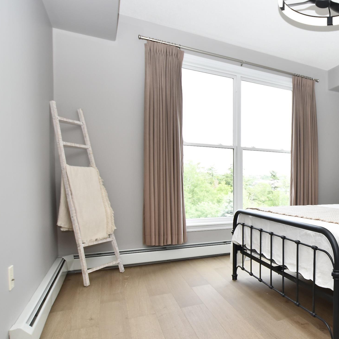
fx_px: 288
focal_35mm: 26
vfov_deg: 60.6
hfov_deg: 51.3
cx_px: 324
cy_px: 198
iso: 400
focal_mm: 10
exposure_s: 1/125
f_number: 5.6
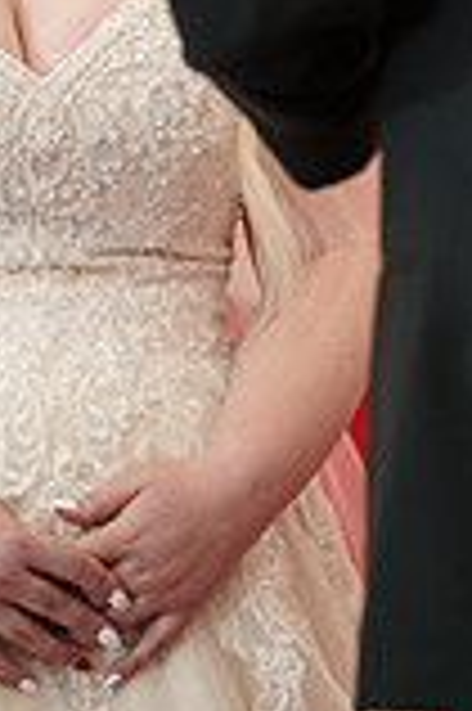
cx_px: 166
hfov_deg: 2.4
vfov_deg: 3.7
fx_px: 11076
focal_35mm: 562
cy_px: -90
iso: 2000
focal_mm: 197
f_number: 4
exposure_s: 1/100
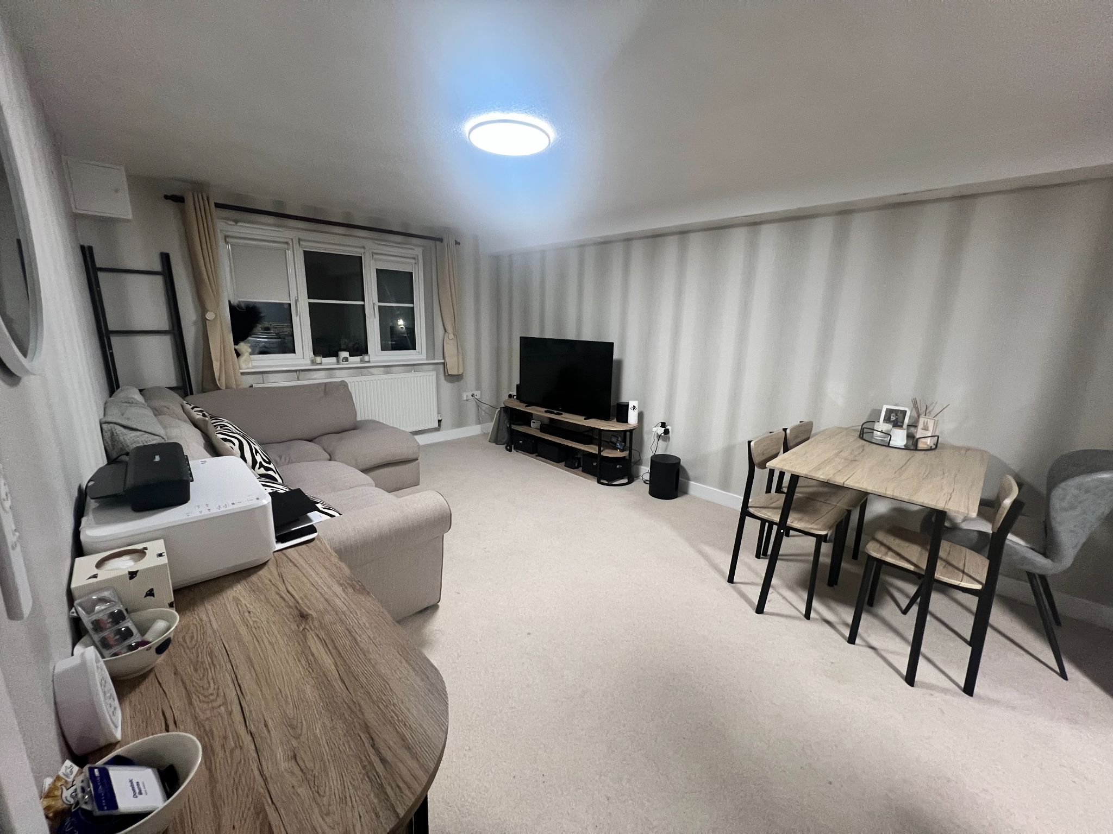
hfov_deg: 106.2
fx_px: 418
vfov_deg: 89.9
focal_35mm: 13
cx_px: 556
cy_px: 417
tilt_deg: -12.1
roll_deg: -0.1
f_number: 1.8
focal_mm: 1.57
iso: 400
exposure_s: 1/50
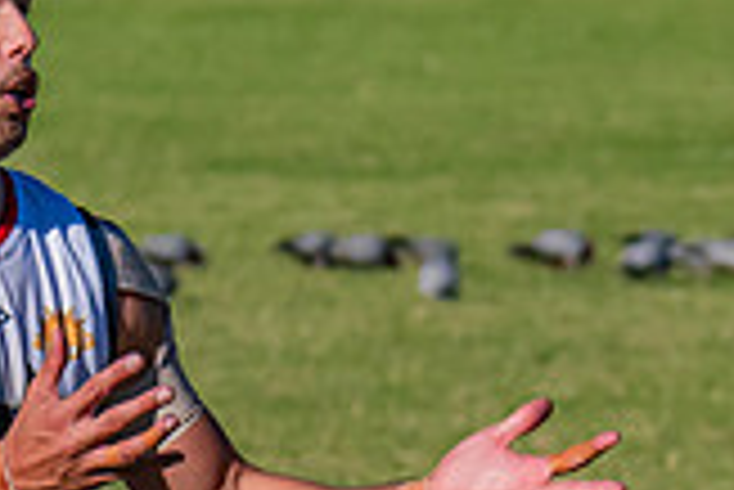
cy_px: 281
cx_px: 1381
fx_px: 27549
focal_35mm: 1350
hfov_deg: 1.5
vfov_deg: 1.0
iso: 800
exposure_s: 1/1600
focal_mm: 240
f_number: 11
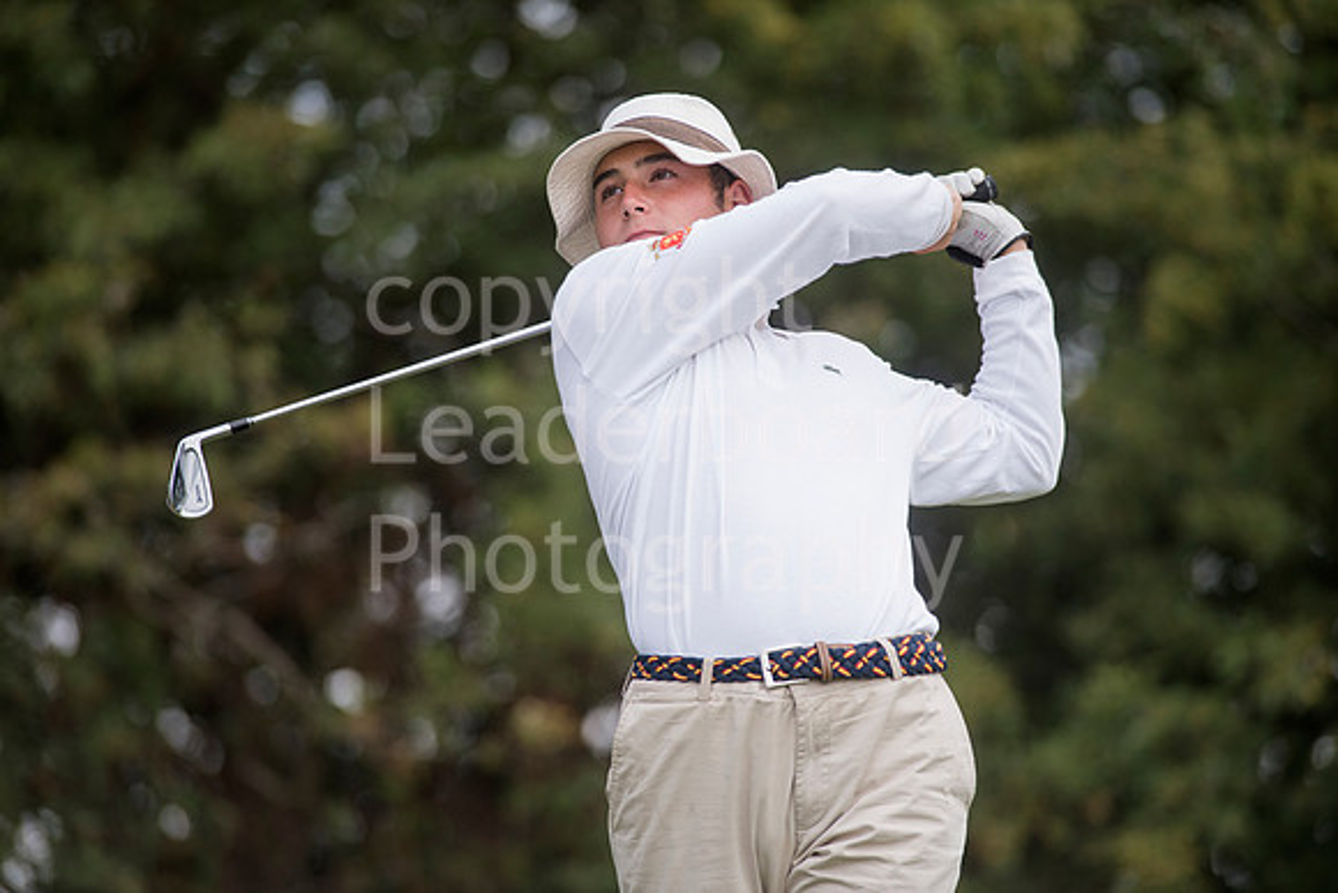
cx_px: 669
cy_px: 446
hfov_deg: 6.9
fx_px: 11152
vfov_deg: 4.6
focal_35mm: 300
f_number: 4
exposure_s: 1/4000
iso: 400
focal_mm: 300
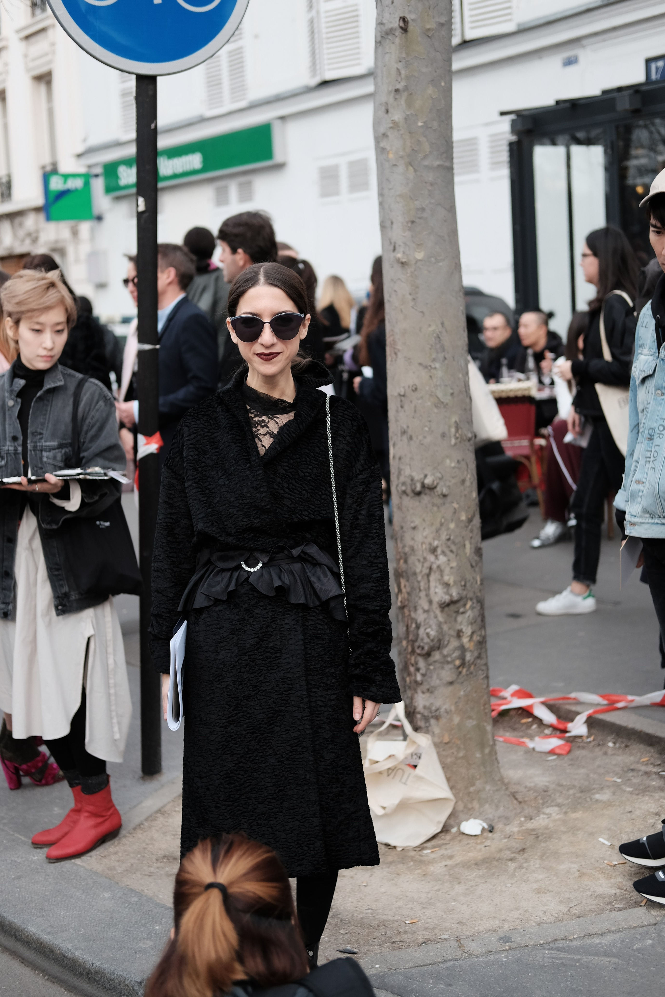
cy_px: 498
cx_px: 332
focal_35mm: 53
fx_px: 1468
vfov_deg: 37.5
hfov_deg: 25.5
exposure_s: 1/2000
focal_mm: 35
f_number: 2
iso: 400
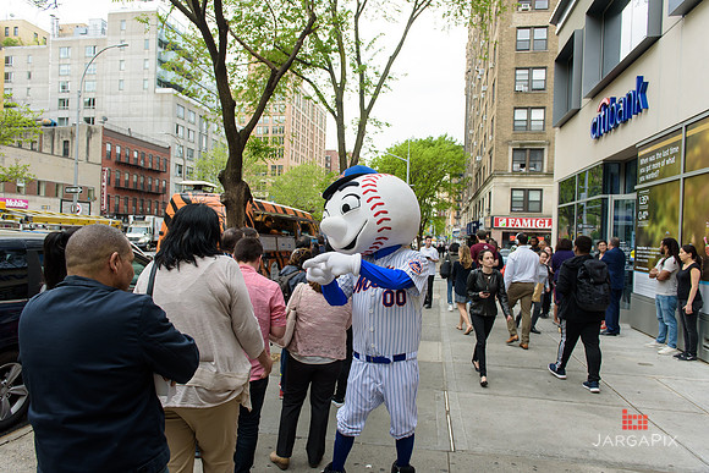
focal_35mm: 24
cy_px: 236
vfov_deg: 53.2
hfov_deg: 73.7
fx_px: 473
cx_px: 354
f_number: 4
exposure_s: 1/250
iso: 200
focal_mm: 24
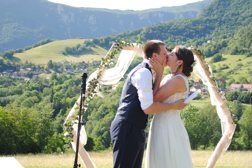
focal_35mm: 62
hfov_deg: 32.4
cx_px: 137
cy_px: 77
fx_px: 434
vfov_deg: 21.9
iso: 100
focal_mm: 28
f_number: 8
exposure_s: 1/250
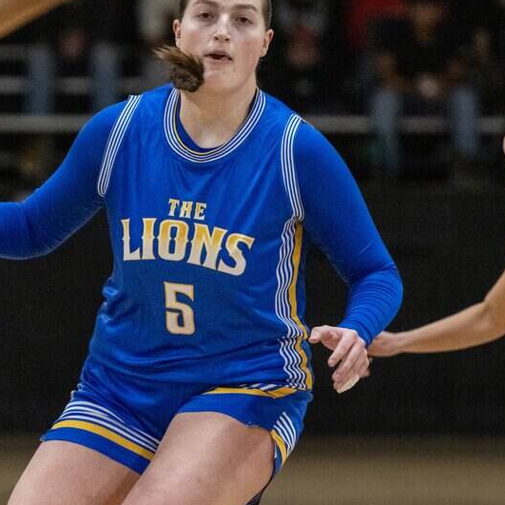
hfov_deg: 4.8
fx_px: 6024
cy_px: 254
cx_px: 131
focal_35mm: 365
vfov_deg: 4.8
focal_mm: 190
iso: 5000
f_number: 4
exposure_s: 1/640
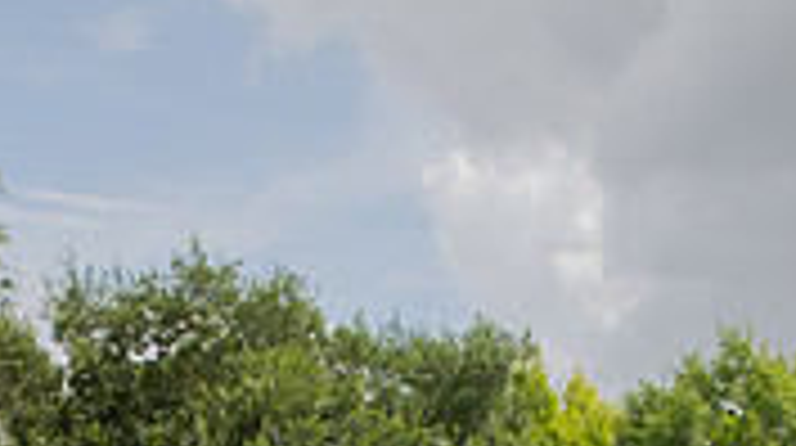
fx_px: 1686
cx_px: 522
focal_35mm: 80
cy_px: 991
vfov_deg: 12.5
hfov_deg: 26.4
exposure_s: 1/320
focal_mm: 30
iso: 100
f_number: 7.1
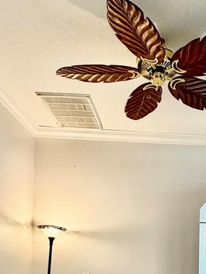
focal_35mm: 40
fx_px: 317
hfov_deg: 34.3
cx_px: 178
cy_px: 256
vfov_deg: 42.2
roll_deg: -0.8
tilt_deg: +0.9
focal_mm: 2.22
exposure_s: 1/60
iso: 250
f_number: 2.2
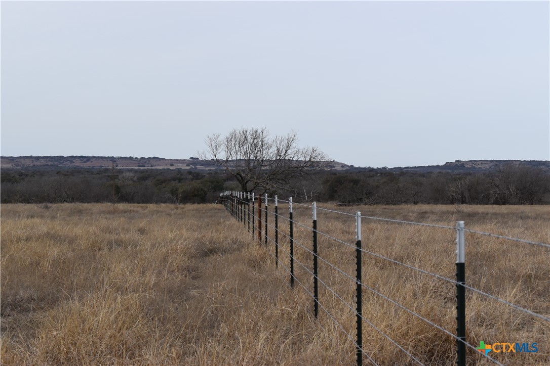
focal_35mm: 82
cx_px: 275
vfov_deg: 16.6
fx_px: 1260
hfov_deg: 24.6
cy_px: 183
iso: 100
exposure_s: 1/250
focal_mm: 55
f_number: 8
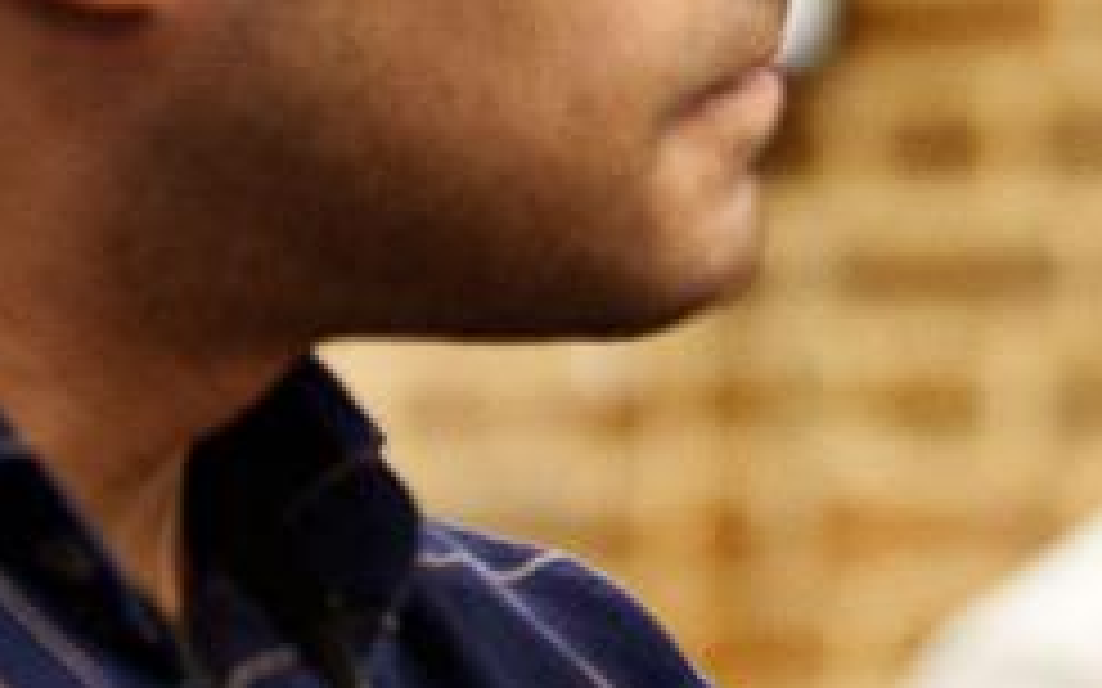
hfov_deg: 5.2
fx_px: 12161
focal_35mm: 405
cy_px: 367
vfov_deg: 3.2
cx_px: 1566
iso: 2500
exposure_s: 1/160
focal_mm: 70
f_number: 2.8
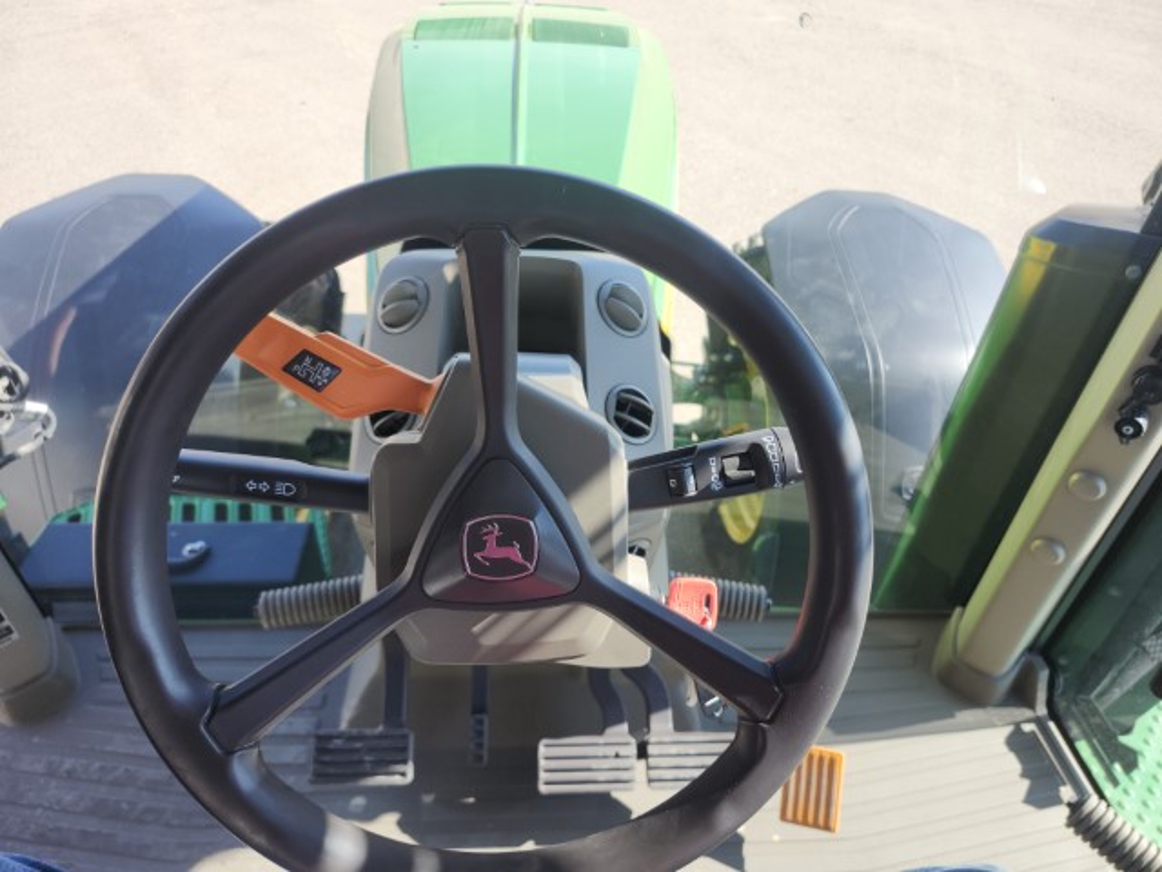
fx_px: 772
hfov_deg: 73.9
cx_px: 581
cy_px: 436
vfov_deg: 58.9
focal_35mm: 23
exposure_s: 1/283
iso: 25
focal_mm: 5.54
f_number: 1.8
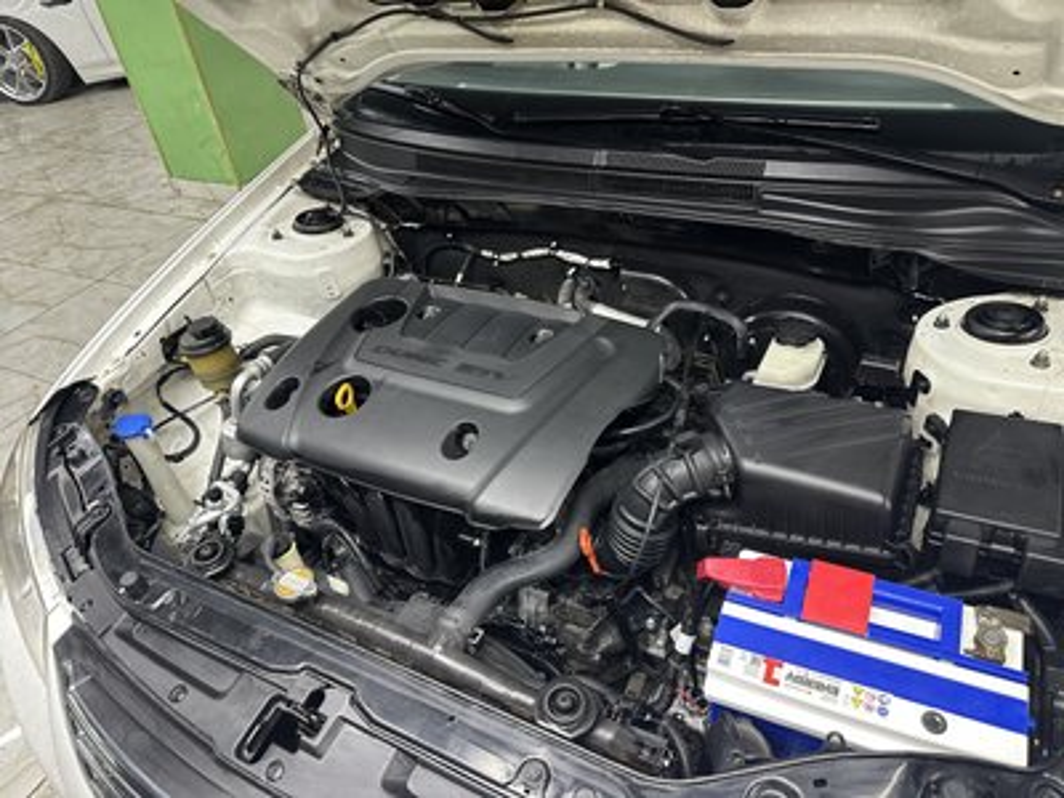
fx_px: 738
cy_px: 399
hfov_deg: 71.6
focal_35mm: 24
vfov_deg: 56.8
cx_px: 532
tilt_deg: -37.6
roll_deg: +8.3
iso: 200
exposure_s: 1/50
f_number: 1.78
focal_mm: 6.86
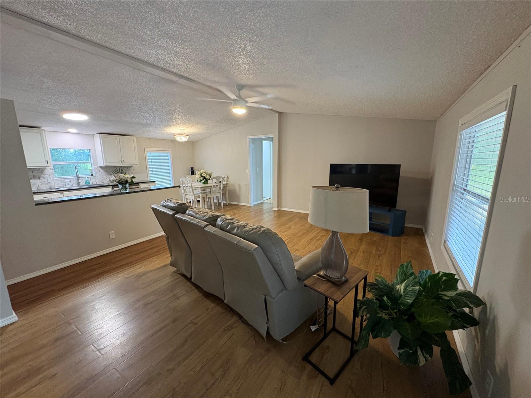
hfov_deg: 102.1
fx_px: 215
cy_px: 199
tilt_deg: -10.3
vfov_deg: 85.7
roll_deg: +1.5
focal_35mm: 14
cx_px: 266
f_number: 2.2
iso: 400
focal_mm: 2.22
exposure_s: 1/60
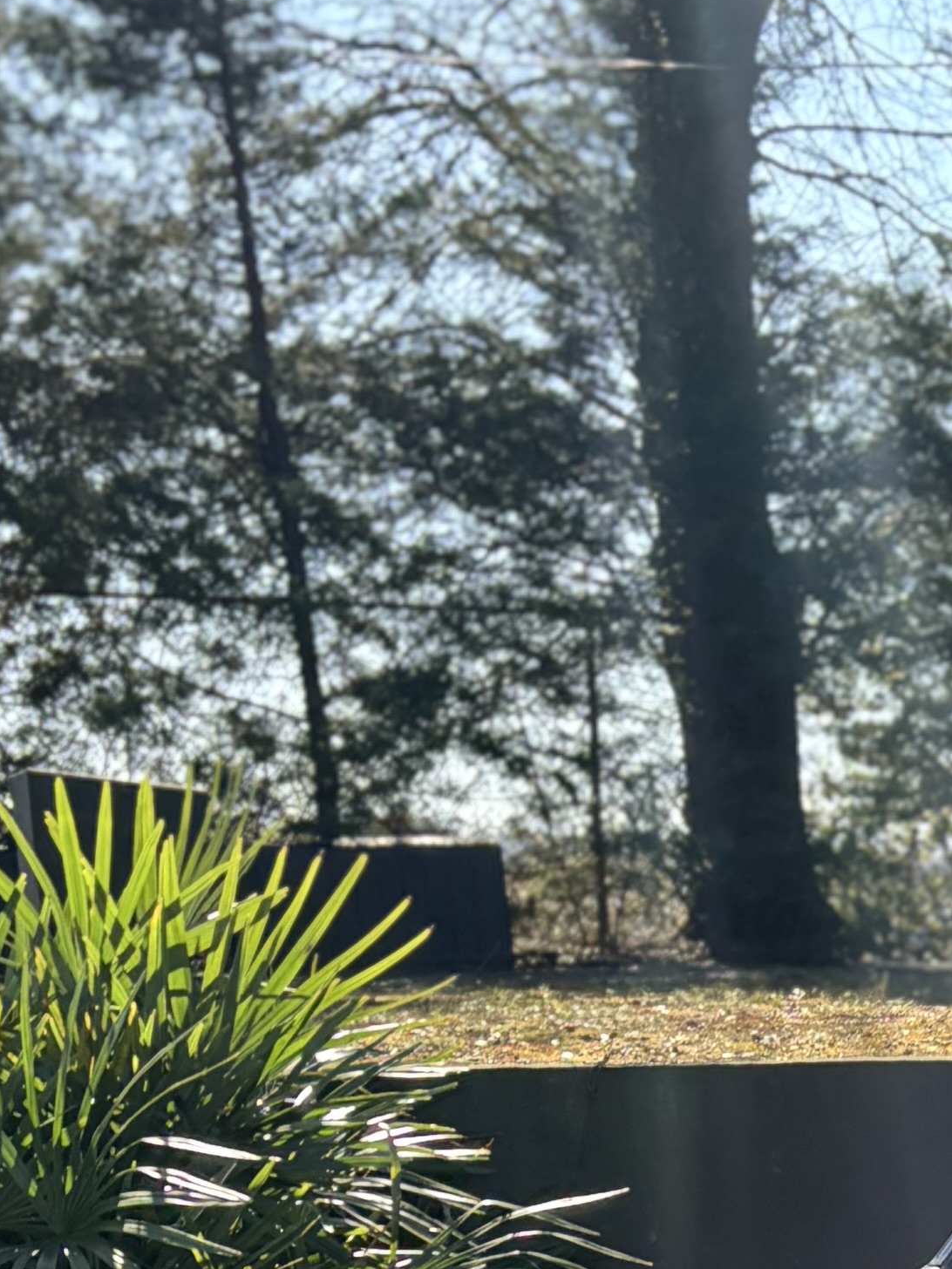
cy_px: 1793
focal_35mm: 102
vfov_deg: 17.6
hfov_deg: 12.9
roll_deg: +0.5
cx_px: 1824
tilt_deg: -12.2
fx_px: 3740
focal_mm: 5.96
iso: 64
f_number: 1.6
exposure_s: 1/1064
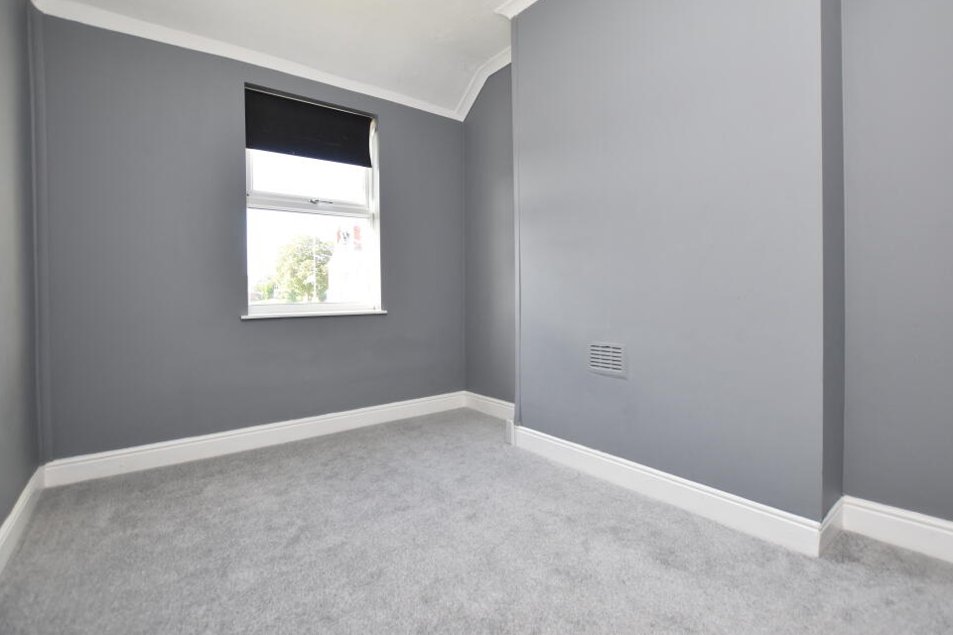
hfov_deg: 96.7
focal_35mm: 16
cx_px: 499
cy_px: 297
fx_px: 424
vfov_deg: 73.7
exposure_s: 1/250
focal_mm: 10
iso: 560
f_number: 3.5
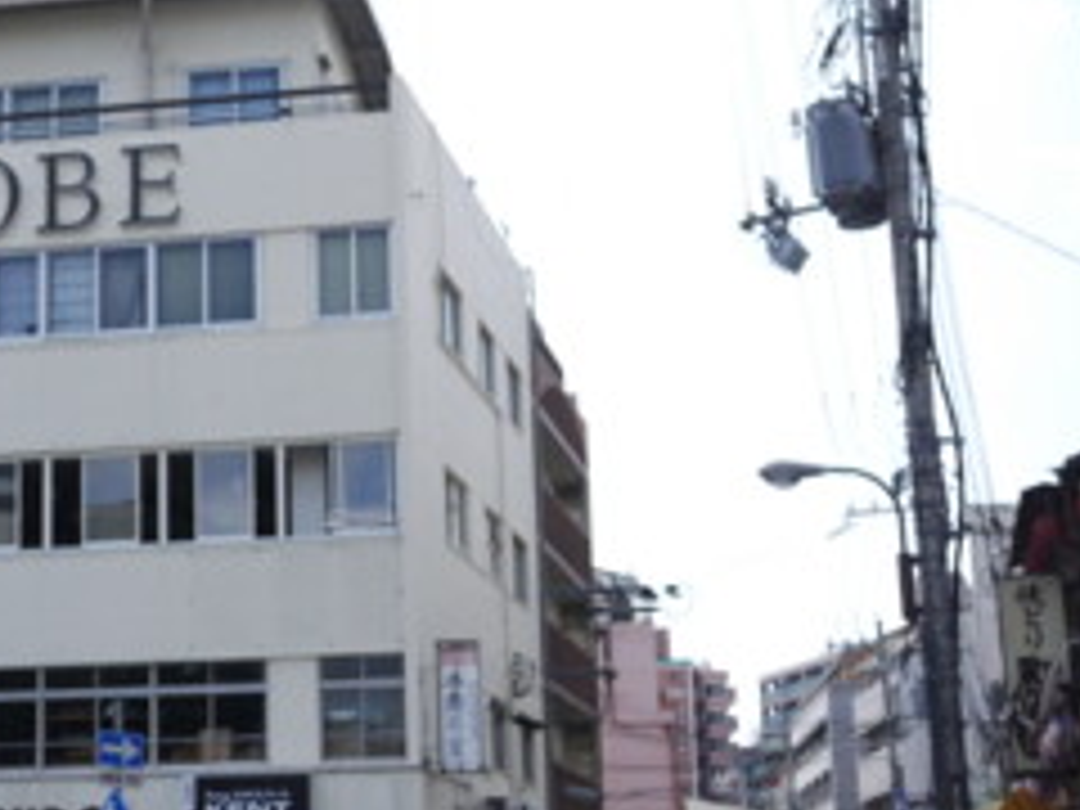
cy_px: 504
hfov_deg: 25.6
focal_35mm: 75
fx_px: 2340
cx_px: 230
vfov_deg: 19.6
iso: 400
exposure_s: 1/3200
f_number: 4
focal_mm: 20
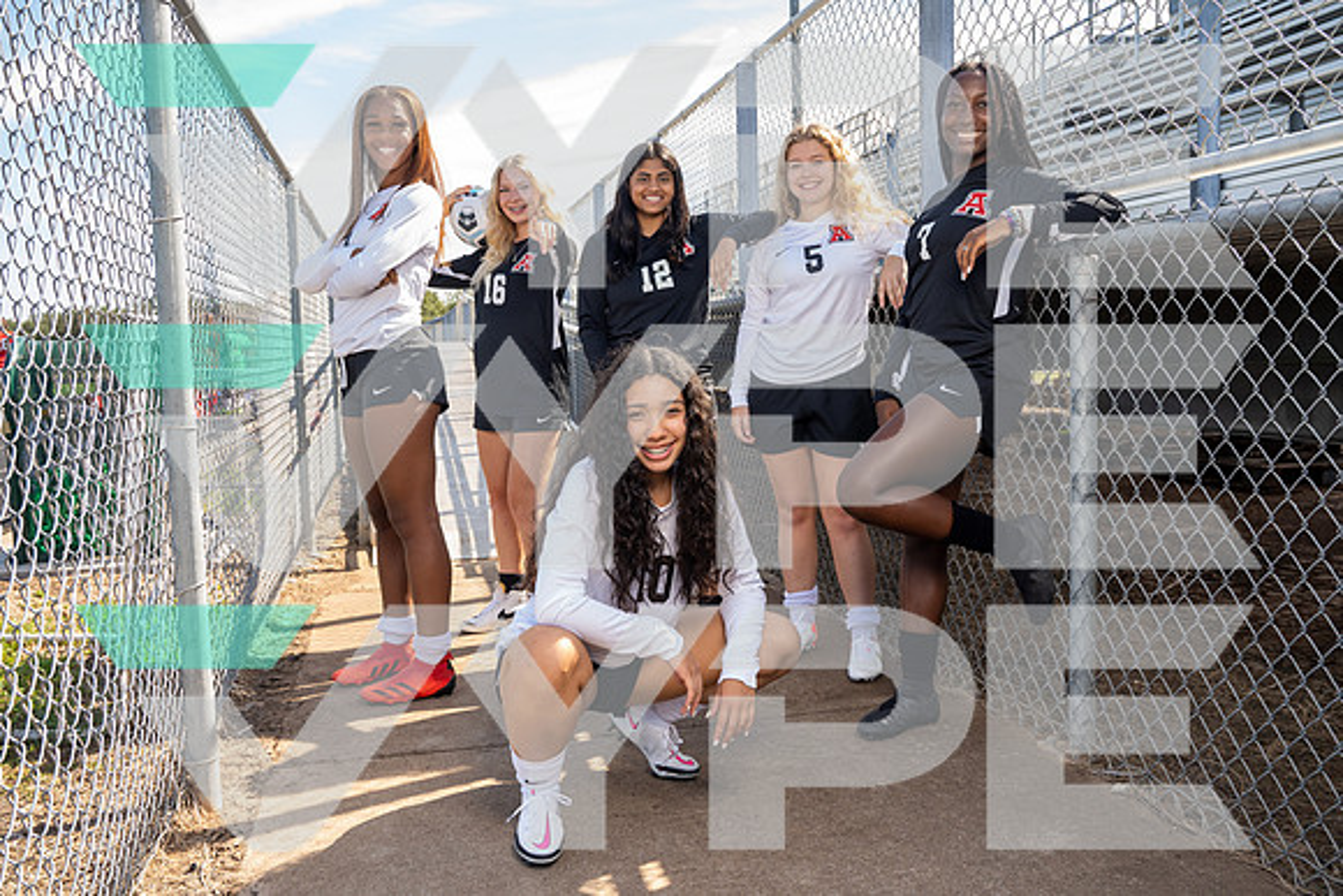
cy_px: 448
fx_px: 1119
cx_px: 672
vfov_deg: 43.6
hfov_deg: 61.9
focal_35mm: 30
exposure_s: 1/250
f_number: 7.1
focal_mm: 30
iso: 400
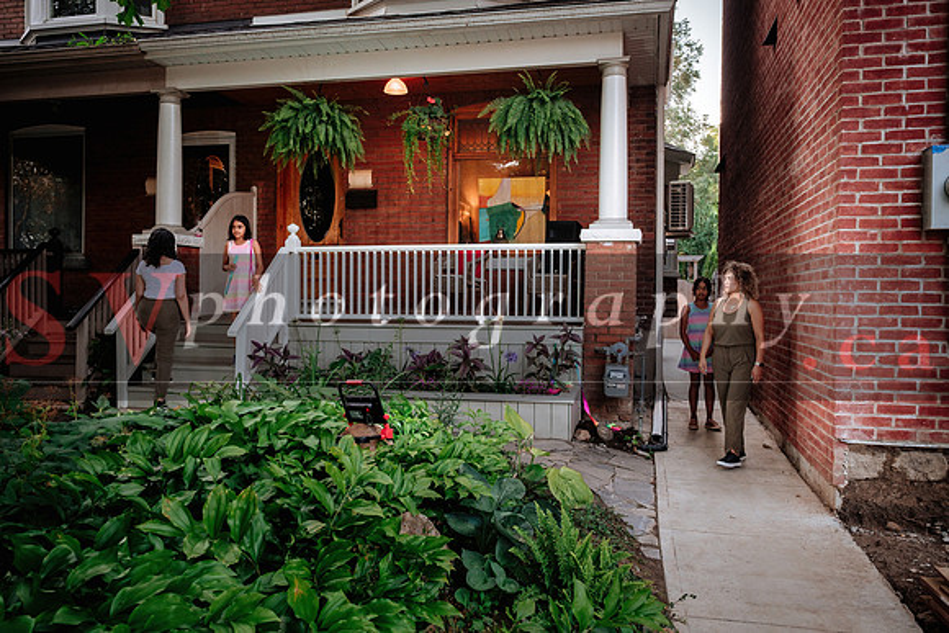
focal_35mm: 27
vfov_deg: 48.0
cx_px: 474
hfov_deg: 67.4
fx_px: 712
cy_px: 316
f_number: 4
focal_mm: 18.2
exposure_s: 1/250
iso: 800
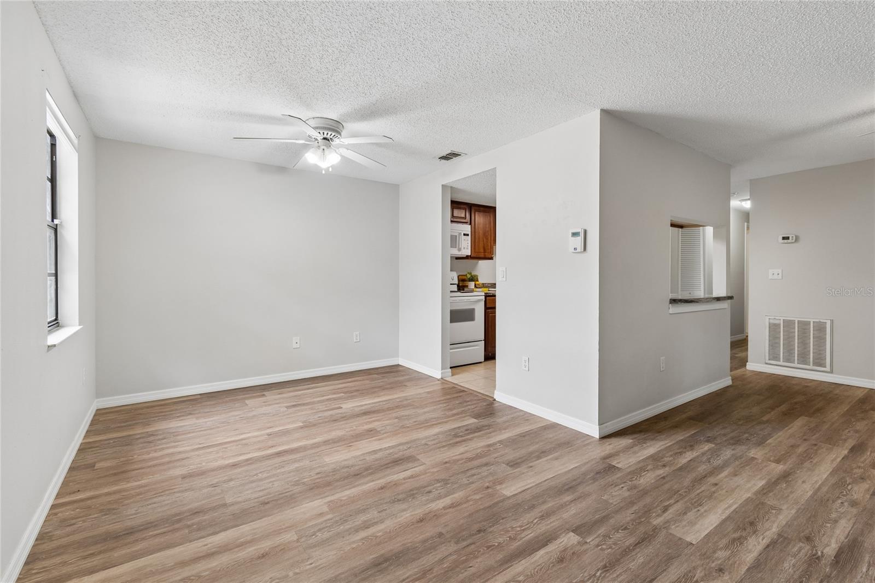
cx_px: 438
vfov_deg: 77.3
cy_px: 292
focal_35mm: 15
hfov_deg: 100.4
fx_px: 364
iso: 100
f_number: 7.1
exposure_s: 1/13
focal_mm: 10
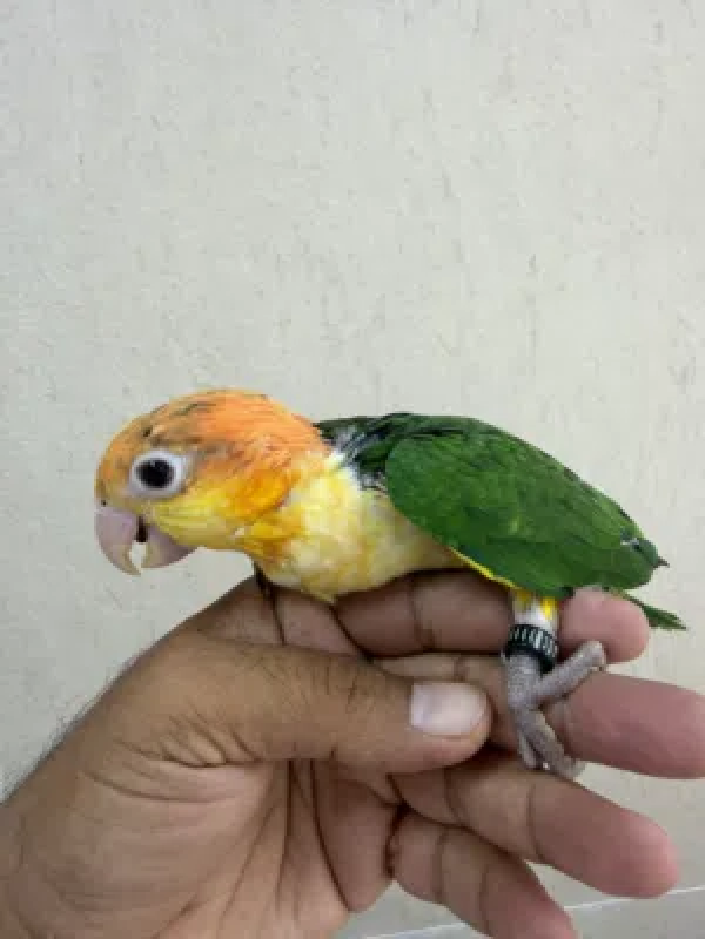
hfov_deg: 56.8
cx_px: 352
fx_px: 652
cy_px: 470
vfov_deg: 71.6
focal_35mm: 24
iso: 80
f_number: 2.2
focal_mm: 2.22
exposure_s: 1/100
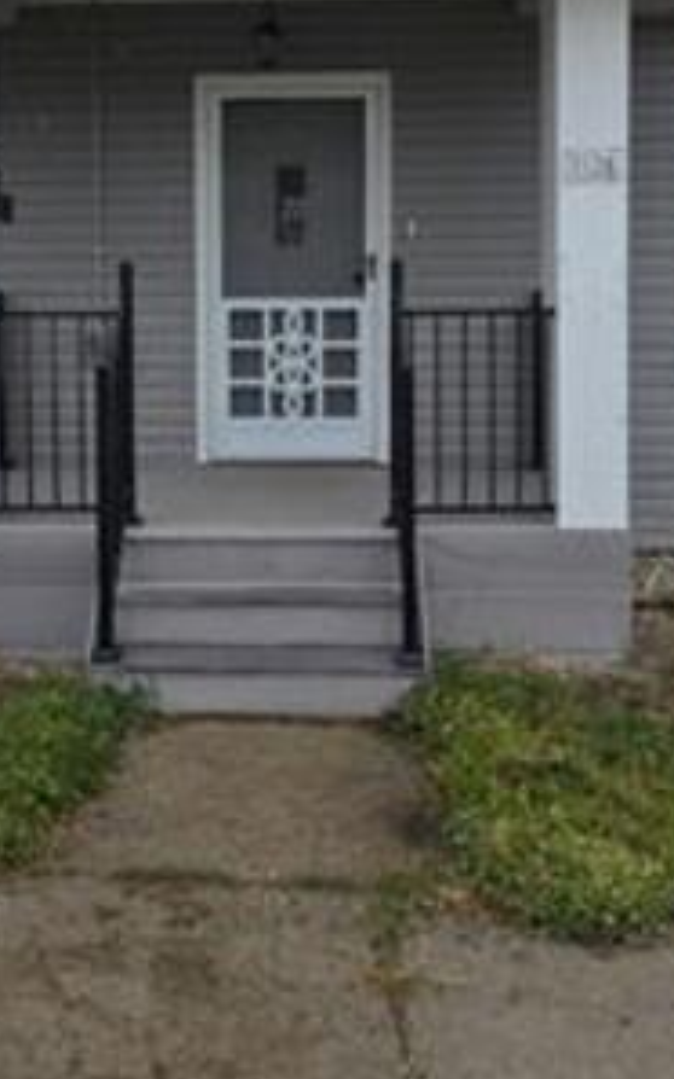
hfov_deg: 34.2
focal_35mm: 37
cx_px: 250
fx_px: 1088
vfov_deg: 52.0
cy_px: 384
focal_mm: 2.2
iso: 50
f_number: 2.2
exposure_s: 1/1179
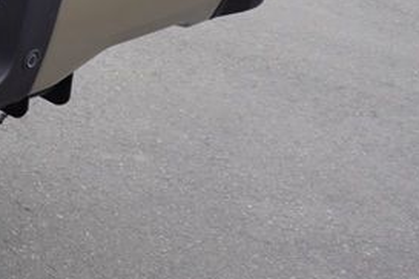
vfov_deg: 14.3
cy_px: -118
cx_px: -361
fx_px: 1047
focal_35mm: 90
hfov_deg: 17.7
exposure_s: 1/100
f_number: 6.3
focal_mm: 16
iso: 100
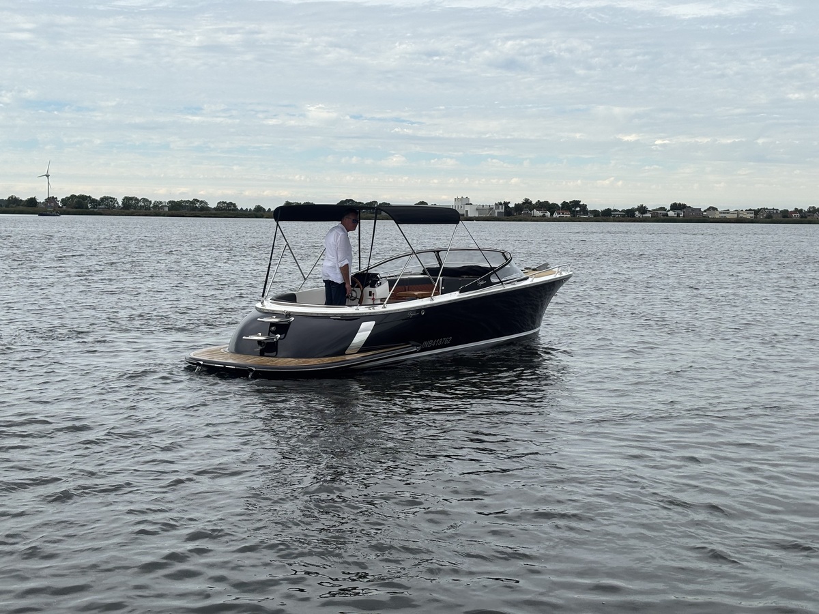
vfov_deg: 28.0
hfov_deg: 36.8
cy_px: 307
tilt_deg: -4.5
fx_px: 1230
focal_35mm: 52
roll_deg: -0.5
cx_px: 410
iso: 32
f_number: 1.6
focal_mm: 5.96
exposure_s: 1/2398
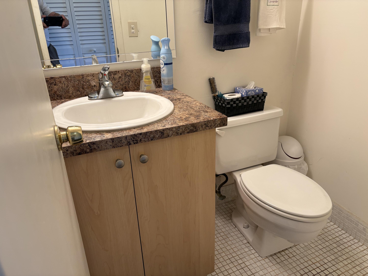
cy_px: 138
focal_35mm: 26
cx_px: 184
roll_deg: +1.6
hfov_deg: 67.3
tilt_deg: -23.6
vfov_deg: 53.1
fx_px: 276
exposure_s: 1/120
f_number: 1.6
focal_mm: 5.96
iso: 125
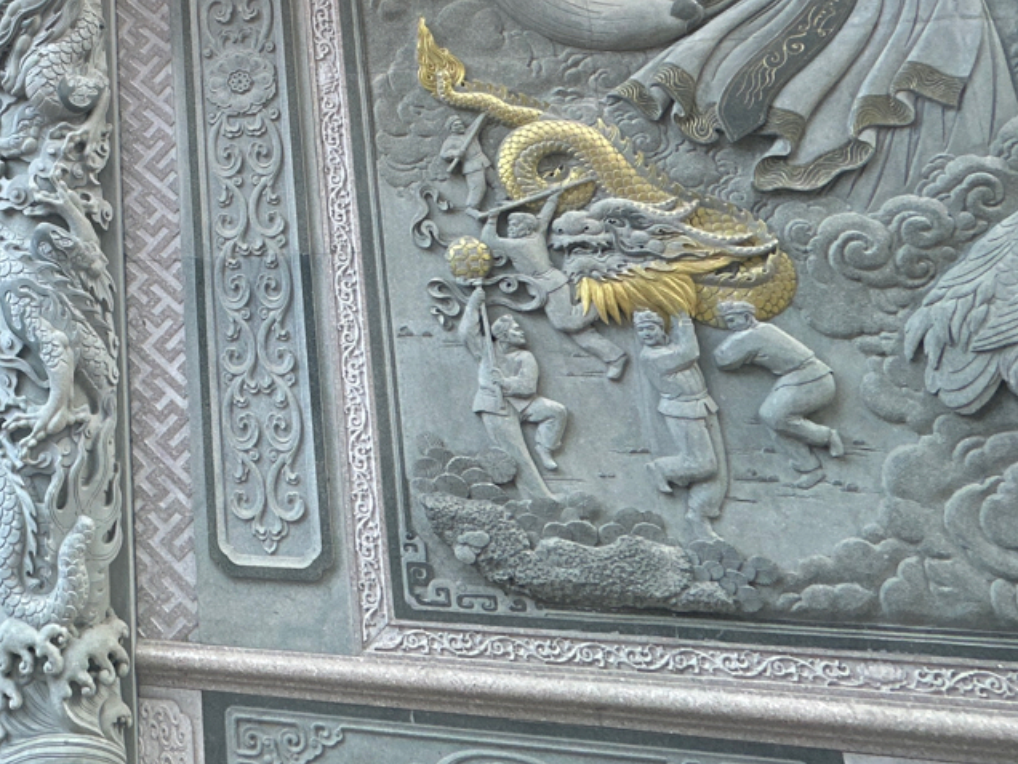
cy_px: 135
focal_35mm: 33
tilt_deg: +12.6
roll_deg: +0.6
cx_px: 0
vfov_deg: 40.9
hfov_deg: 46.4
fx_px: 970
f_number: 2.2
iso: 125
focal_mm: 2.22
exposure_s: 1/71
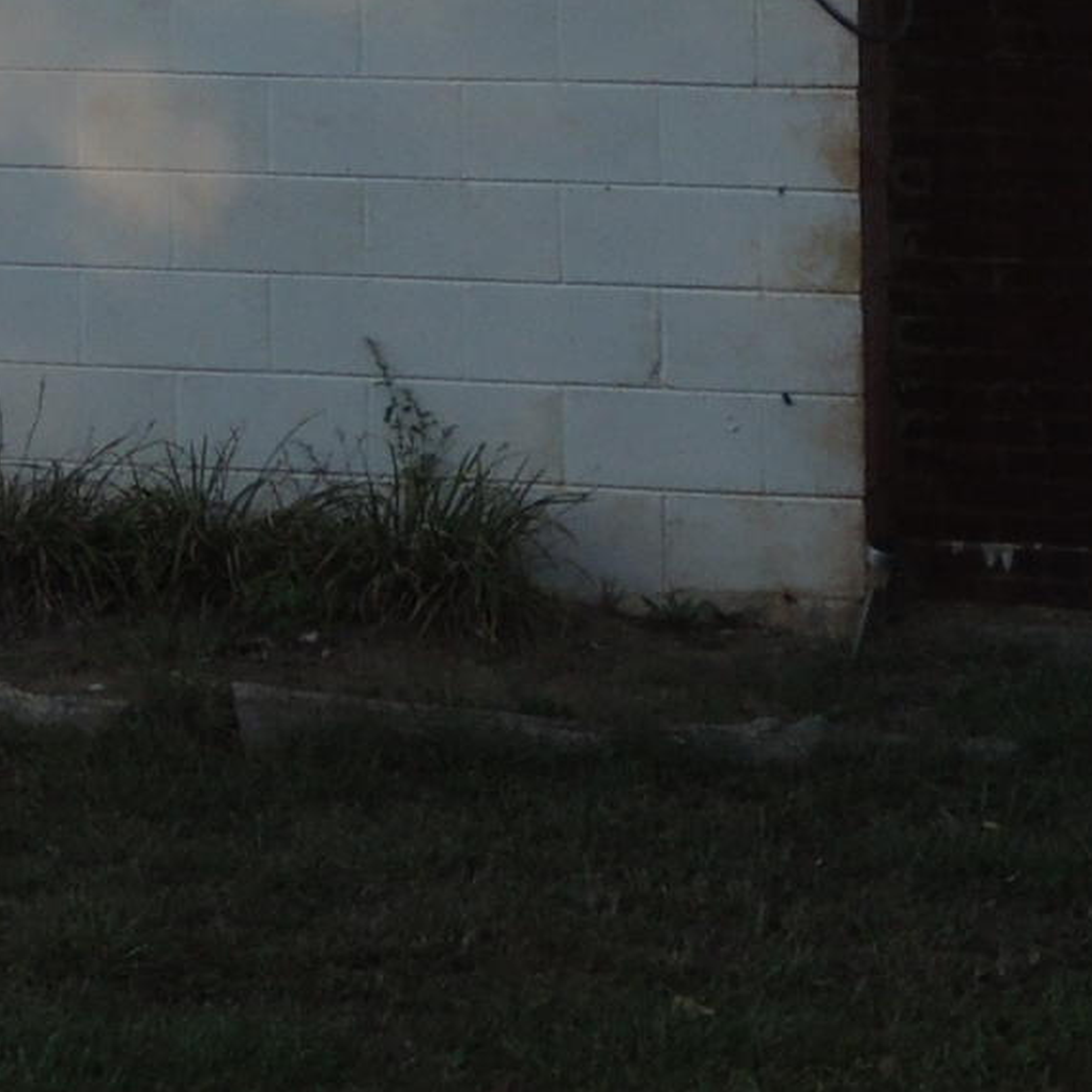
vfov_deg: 9.1
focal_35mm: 186
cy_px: -701
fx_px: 6638
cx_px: -728
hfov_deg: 9.1
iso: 100
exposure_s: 1/500
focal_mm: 7.2
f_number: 3.3
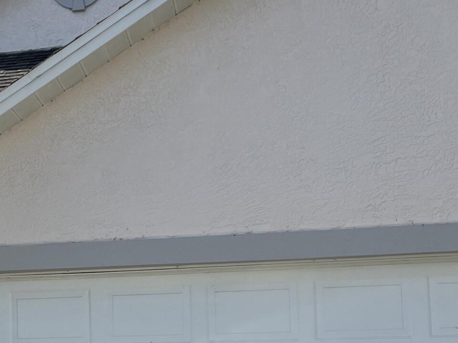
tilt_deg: +5.2
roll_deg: +0.7
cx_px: -73
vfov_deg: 17.9
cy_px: 325
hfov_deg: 22.5
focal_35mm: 81
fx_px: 1072
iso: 50
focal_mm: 5.7
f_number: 1.5
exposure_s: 1/2457
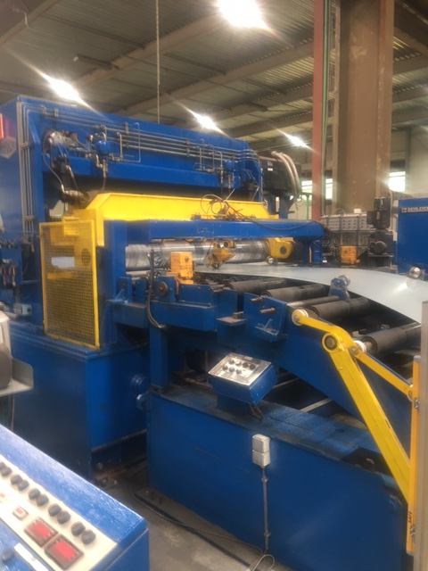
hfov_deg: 48.2
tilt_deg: -3.1
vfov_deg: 61.7
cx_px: 214
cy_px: 286
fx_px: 478
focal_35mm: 29
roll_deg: +1.8
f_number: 2.2
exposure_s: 1/17
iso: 50
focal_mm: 4.15
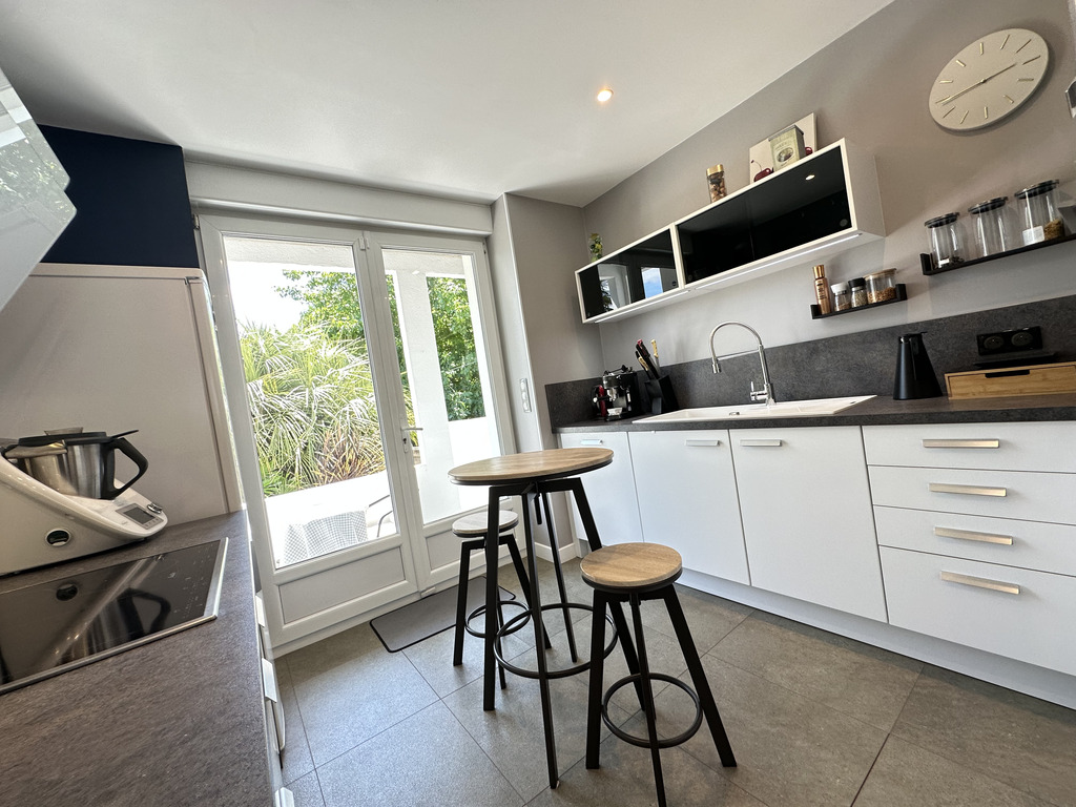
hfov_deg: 102.1
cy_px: 404
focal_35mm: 14
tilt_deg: -1.7
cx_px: 538
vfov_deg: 85.7
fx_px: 435
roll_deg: +7.4
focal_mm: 2.22
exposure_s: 1/100
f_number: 2.2
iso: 100
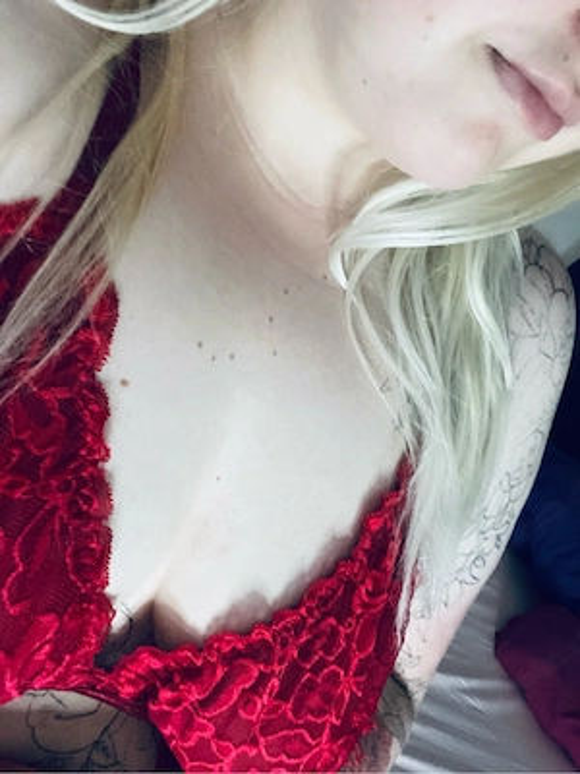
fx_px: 670
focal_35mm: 30
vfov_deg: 60.0
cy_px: 387
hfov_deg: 46.8
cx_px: 290
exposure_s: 1/17
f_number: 2.2
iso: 640
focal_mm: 2.71
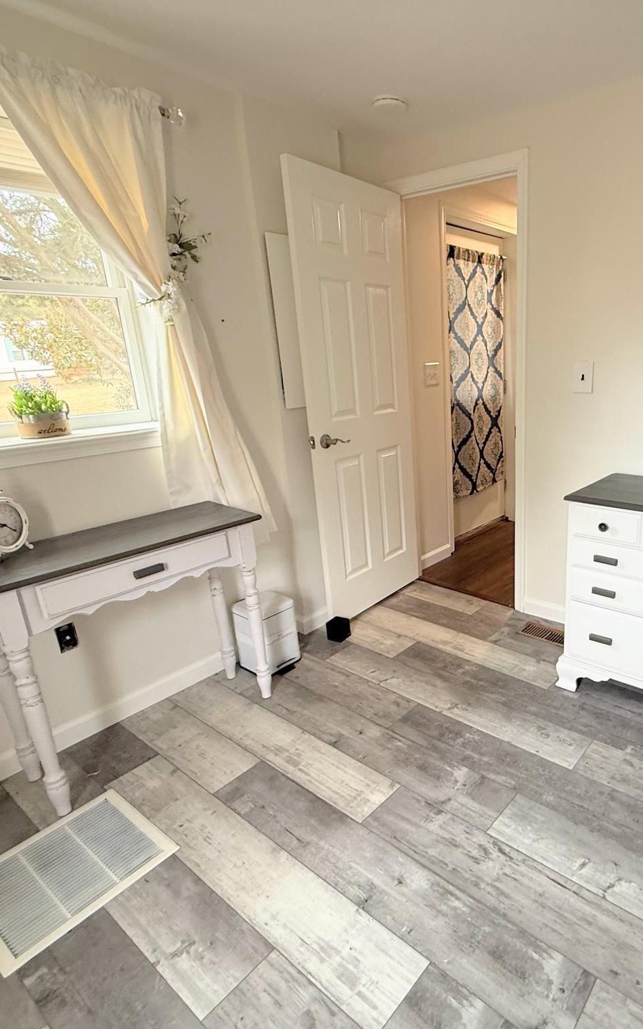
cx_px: 483
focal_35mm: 20
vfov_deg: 85.1
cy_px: 519
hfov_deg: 56.7
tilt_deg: -16.7
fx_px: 561
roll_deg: +1.4
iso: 250
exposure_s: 1/120
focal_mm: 2.22
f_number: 2.2
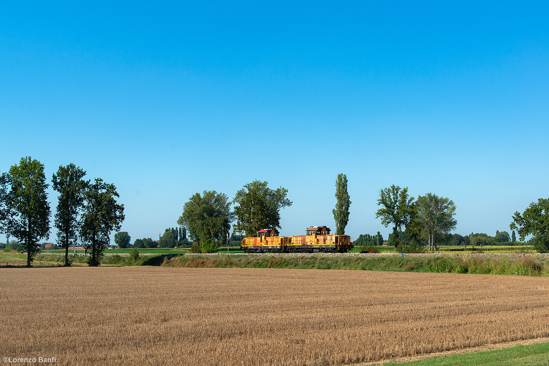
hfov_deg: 42.7
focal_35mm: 46
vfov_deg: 29.2
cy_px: 183
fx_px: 702
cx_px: 274
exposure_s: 1/1000
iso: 250
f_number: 6.3
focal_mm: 46
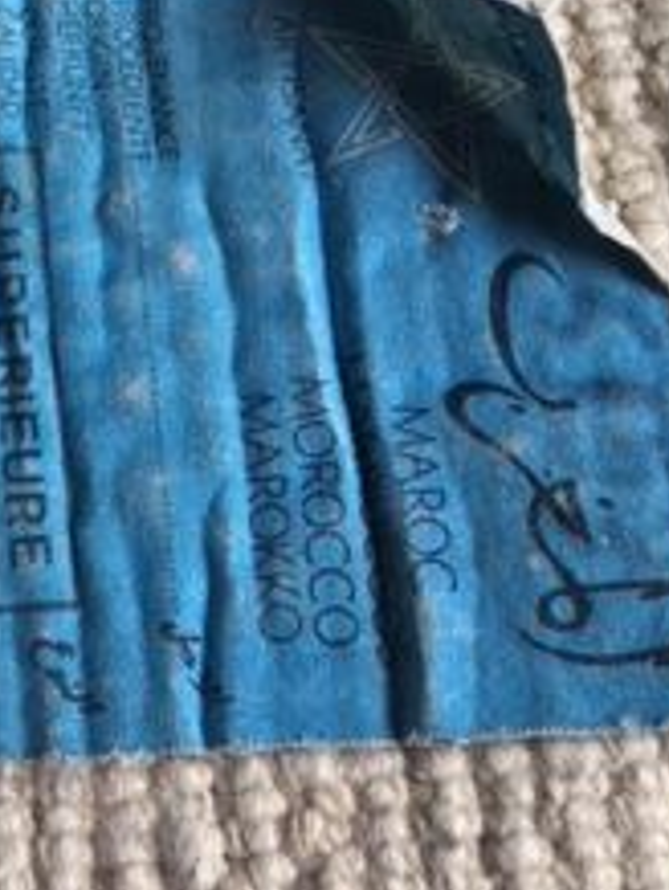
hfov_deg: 16.5
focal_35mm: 85
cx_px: -184
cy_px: 8
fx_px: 2186
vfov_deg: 22.2
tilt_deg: -84.1
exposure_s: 1/100
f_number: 2.2
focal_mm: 4.15
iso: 40
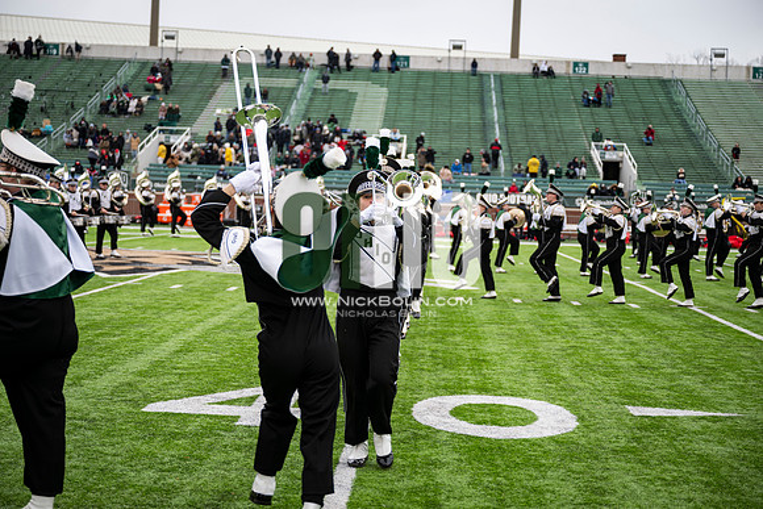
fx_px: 1208
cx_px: 382
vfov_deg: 23.8
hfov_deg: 35.0
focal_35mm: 57
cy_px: 254
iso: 160
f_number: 2.8
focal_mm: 57
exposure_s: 1/500
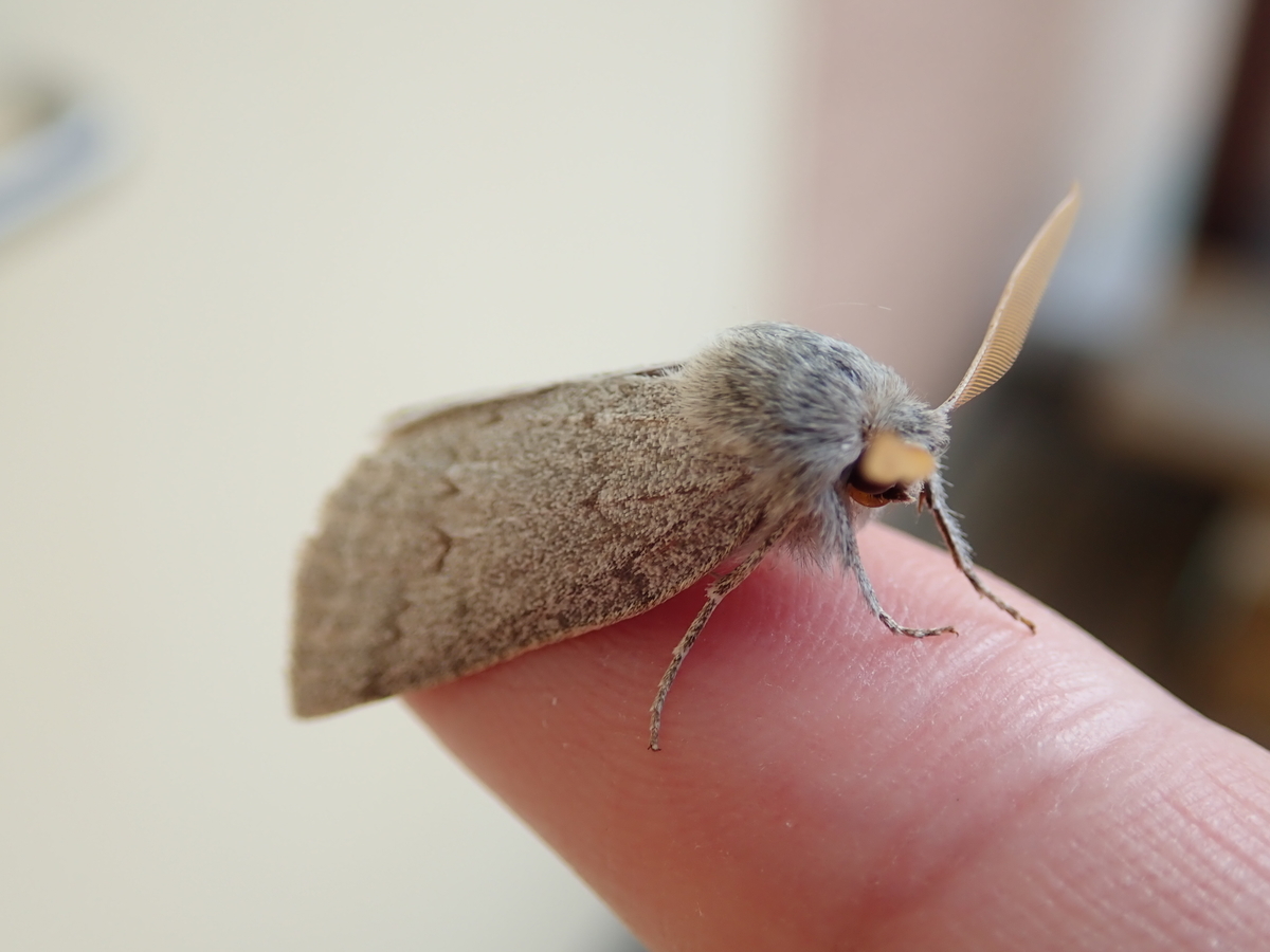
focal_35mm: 46
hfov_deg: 41.2
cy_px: 476
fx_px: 1688
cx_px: 635
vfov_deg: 31.5
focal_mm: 8.41
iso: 100
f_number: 3.1
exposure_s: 1/200
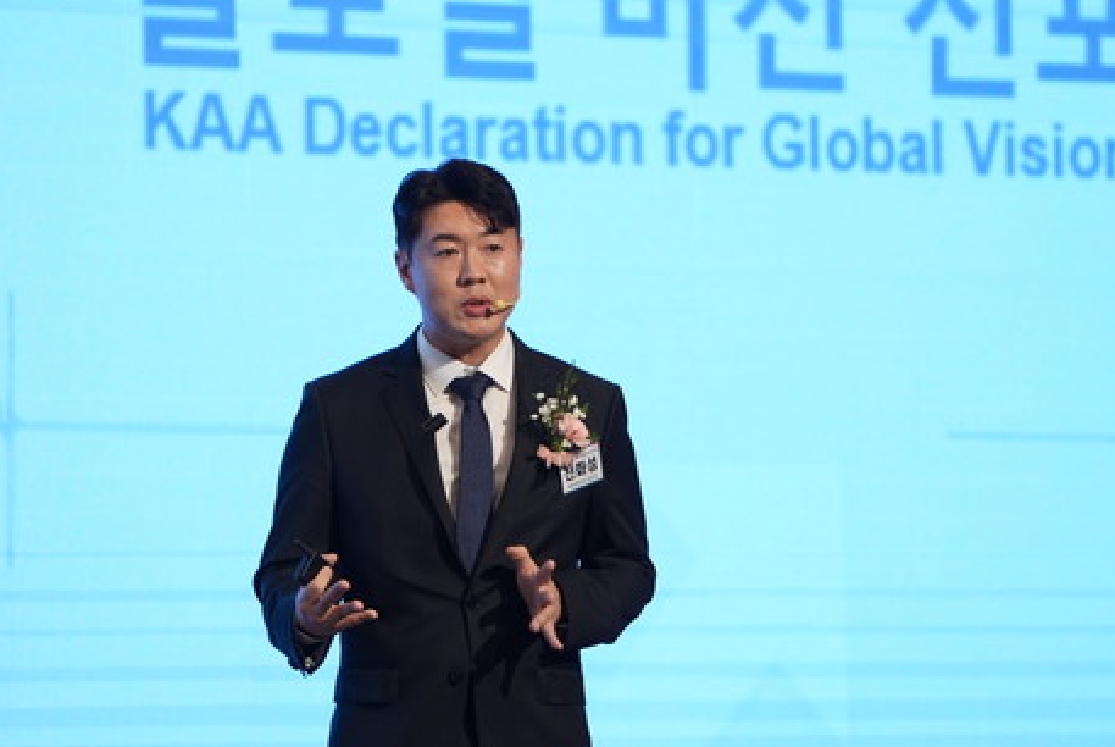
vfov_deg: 3.6
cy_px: 300
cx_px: 598
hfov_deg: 5.4
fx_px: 11815
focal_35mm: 381
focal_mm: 200
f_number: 2.8
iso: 400
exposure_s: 1/125
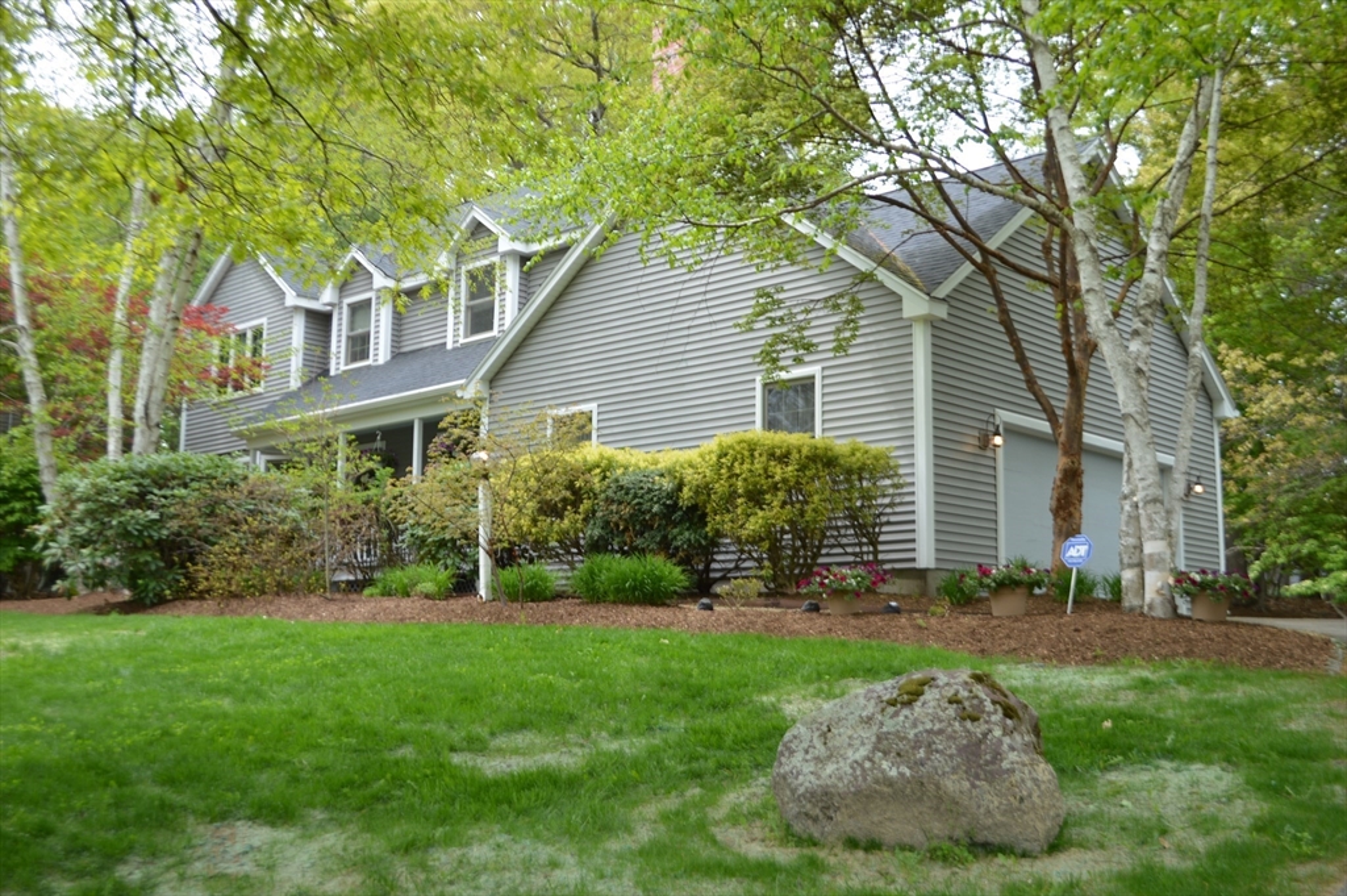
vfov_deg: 34.2
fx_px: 1458
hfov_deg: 49.6
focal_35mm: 39
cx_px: 674
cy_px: 448
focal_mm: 26
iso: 100
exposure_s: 1/160
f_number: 6.3
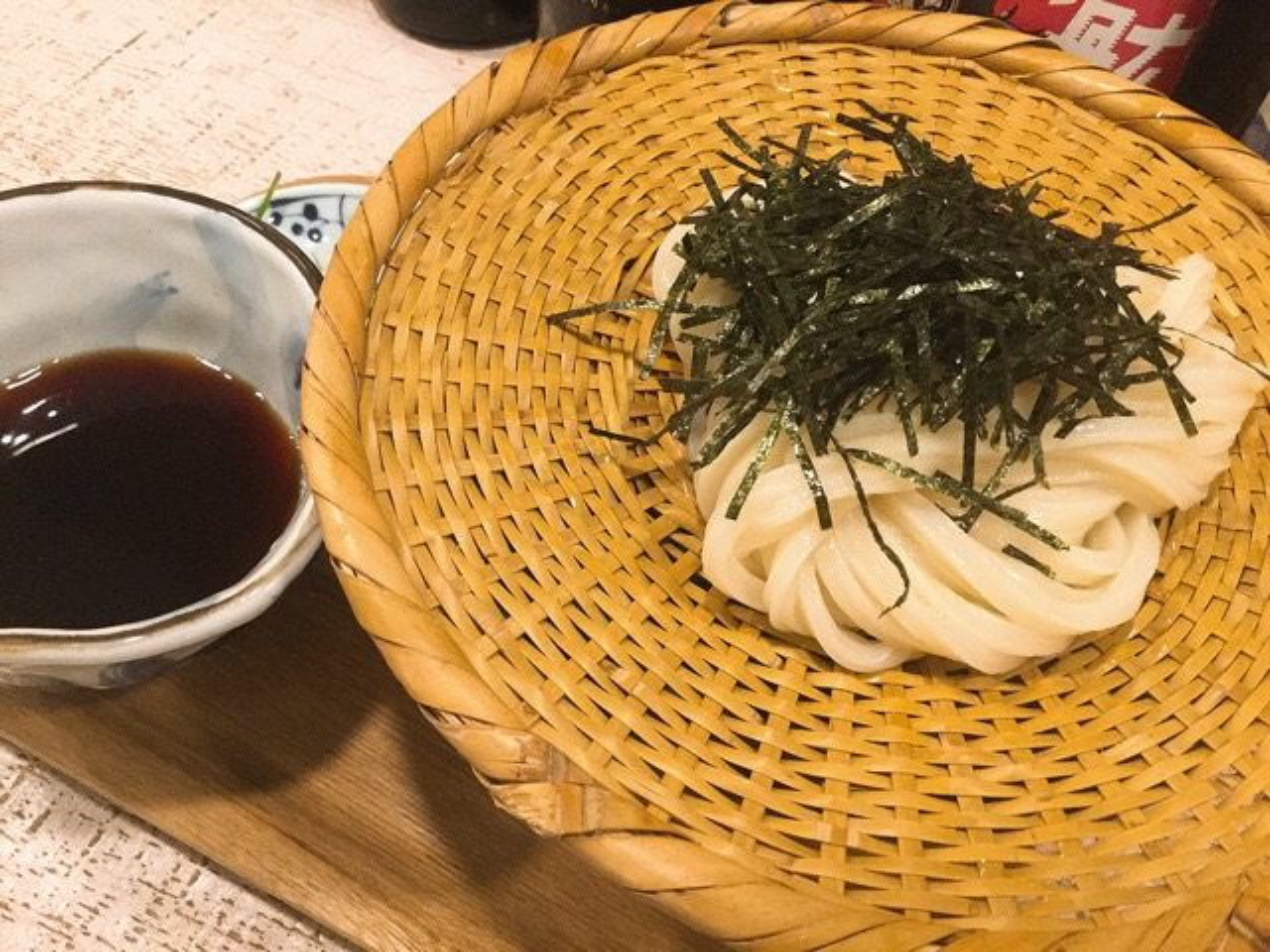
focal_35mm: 31
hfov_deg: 58.4
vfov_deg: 45.4
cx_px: 635
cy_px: 476
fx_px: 1137
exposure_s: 1/17
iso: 200
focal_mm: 3.3
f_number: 2.4
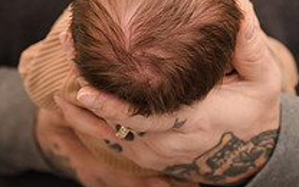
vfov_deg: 8.3
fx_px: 1255
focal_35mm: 154
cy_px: -101
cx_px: 162
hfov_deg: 13.6
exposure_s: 1/320
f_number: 5
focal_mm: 70
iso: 1600
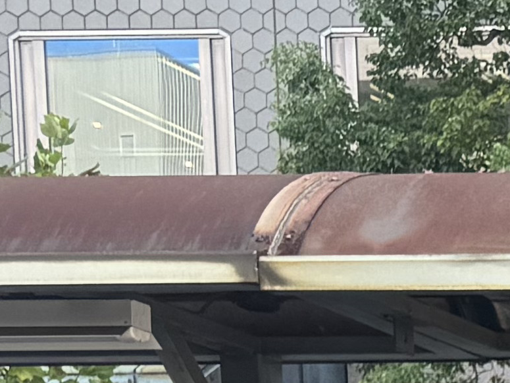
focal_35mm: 177
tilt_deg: -4.5
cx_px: 1759
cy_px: 1051
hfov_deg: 8.4
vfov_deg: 7.6
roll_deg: +0.4
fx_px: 2607
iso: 80
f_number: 1.78
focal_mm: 6.76
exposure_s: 1/439
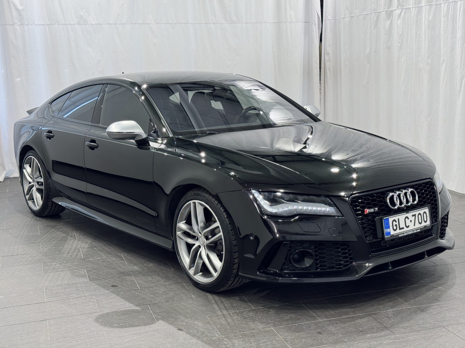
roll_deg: +1.2
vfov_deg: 30.3
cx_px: 232
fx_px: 645
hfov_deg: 39.7
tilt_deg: -11.9
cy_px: 174
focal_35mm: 48
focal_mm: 6.76
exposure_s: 1/100
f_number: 1.78
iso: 64
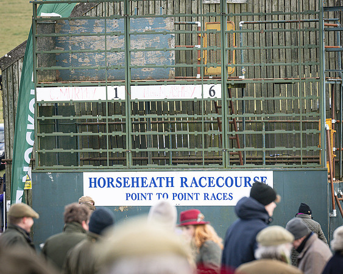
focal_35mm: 338
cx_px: 164
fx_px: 3430
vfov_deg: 4.6
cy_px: 137
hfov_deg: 5.7
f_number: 4.5
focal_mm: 200
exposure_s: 1/640
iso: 400
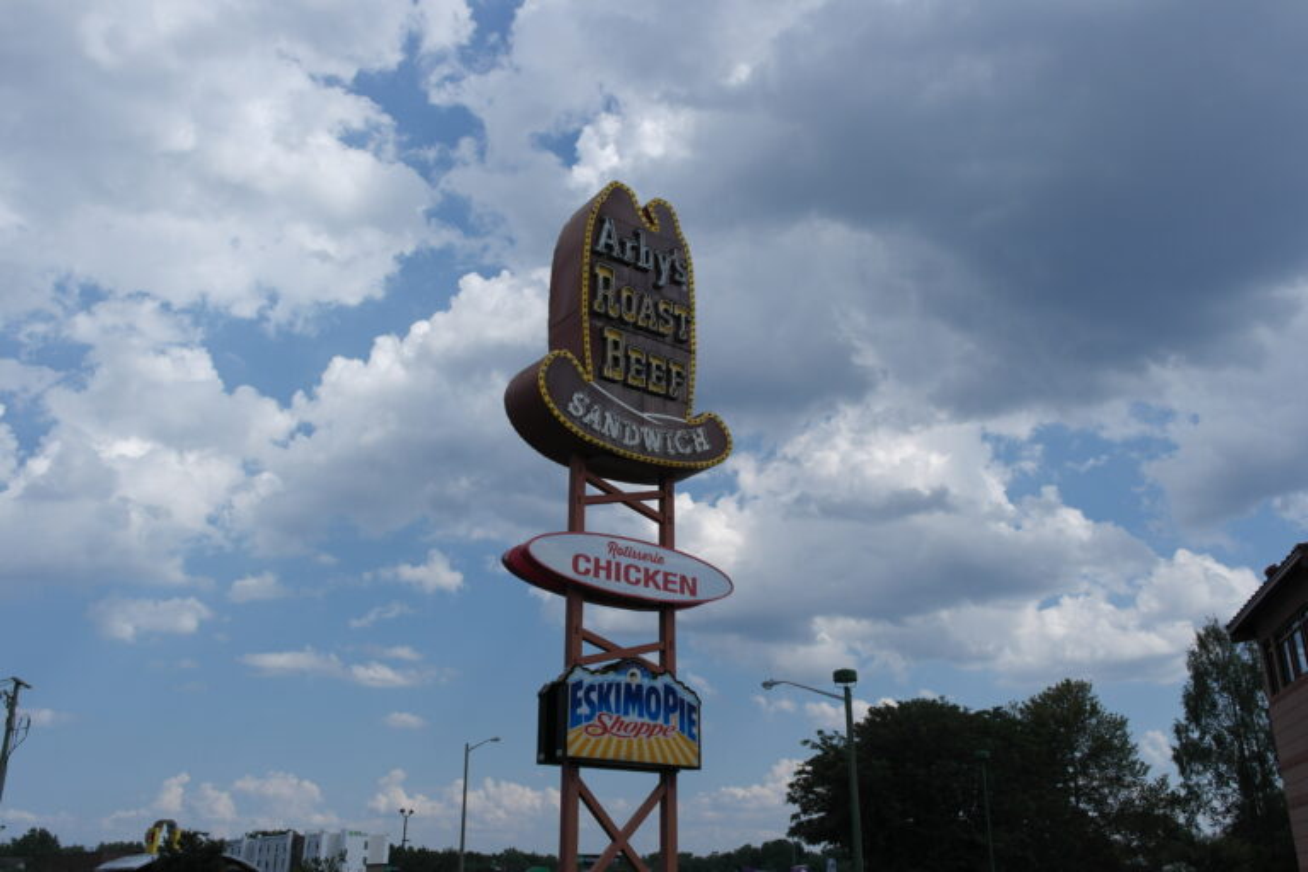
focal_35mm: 30
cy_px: 436
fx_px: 1090
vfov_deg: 43.6
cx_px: 654
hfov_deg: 61.9
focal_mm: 20
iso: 100
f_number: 8
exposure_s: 1/400
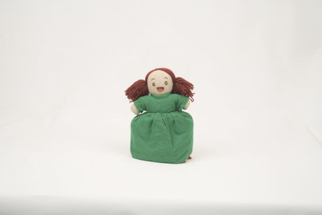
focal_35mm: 50
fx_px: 447
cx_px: 161
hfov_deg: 39.6
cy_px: 108
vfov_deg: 27.0
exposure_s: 1/250
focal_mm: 50
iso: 200
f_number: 4.5
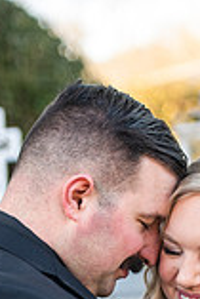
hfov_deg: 5.7
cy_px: 396
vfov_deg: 8.3
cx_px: 150
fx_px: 2020
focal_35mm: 243
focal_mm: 85
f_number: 3.5
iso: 200
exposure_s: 1/320
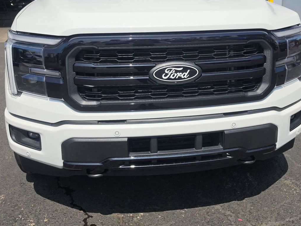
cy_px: 65
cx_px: 168
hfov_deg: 51.2
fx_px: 313
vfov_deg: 38.9
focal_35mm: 36
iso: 43
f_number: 1.4
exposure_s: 1/7940
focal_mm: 6.5
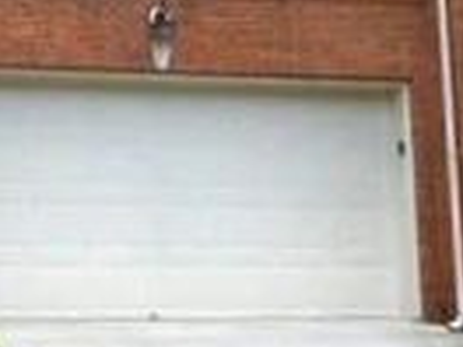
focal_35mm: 106
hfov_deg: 18.4
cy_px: -244
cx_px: 84
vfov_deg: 12.9
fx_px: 1418
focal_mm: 4.9
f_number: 3.2
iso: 125
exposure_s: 1/1000
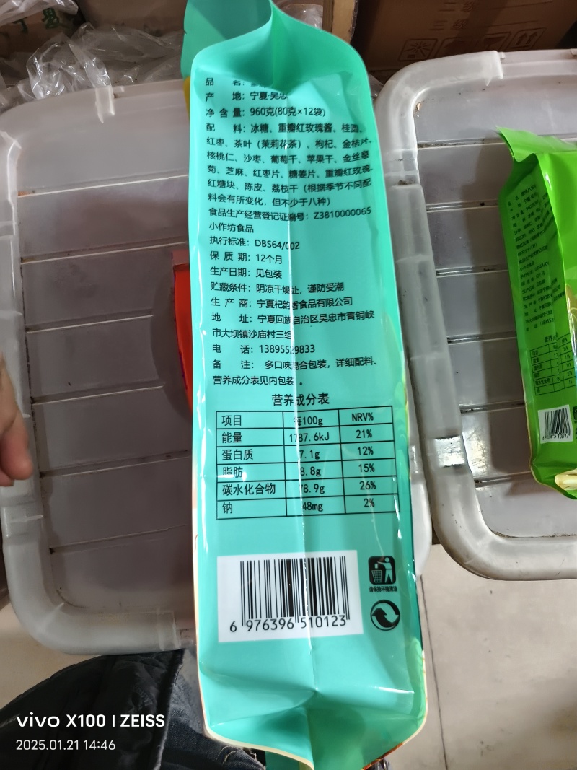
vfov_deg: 73.9
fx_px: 511
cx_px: 288
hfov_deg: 58.9
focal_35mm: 23
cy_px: 385
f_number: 1.57
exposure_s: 1/50
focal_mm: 5.6
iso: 368
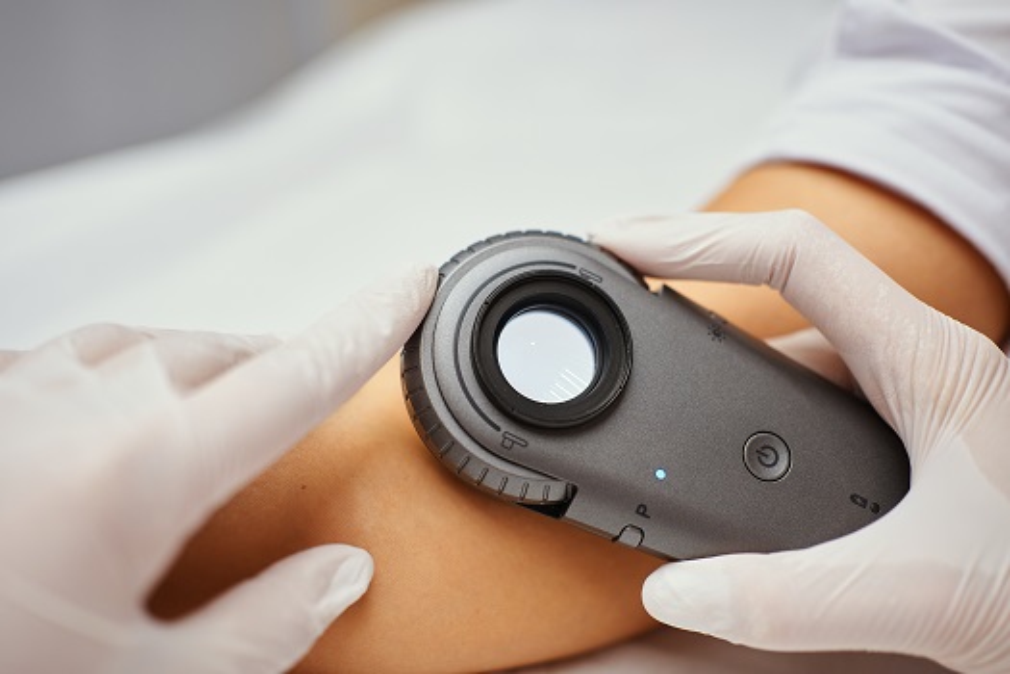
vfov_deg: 37.9
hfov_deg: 54.4
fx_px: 982
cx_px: 505
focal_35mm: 35
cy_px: 337
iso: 500
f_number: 2.2
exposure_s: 1/640
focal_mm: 35
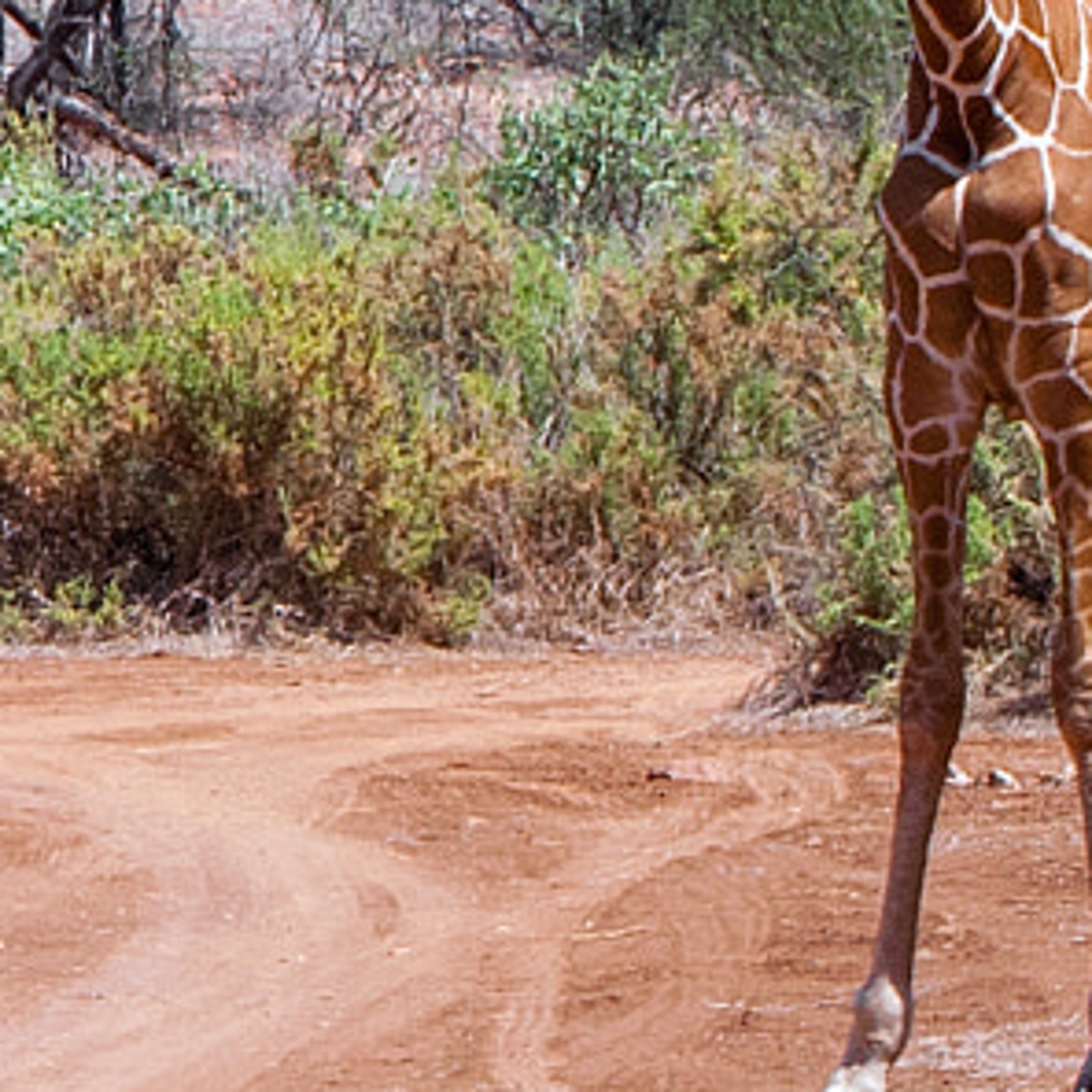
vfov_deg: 1.7
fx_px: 36618
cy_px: 496
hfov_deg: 1.7
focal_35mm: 1026
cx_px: -1590
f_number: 14
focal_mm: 116
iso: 200
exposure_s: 1/125
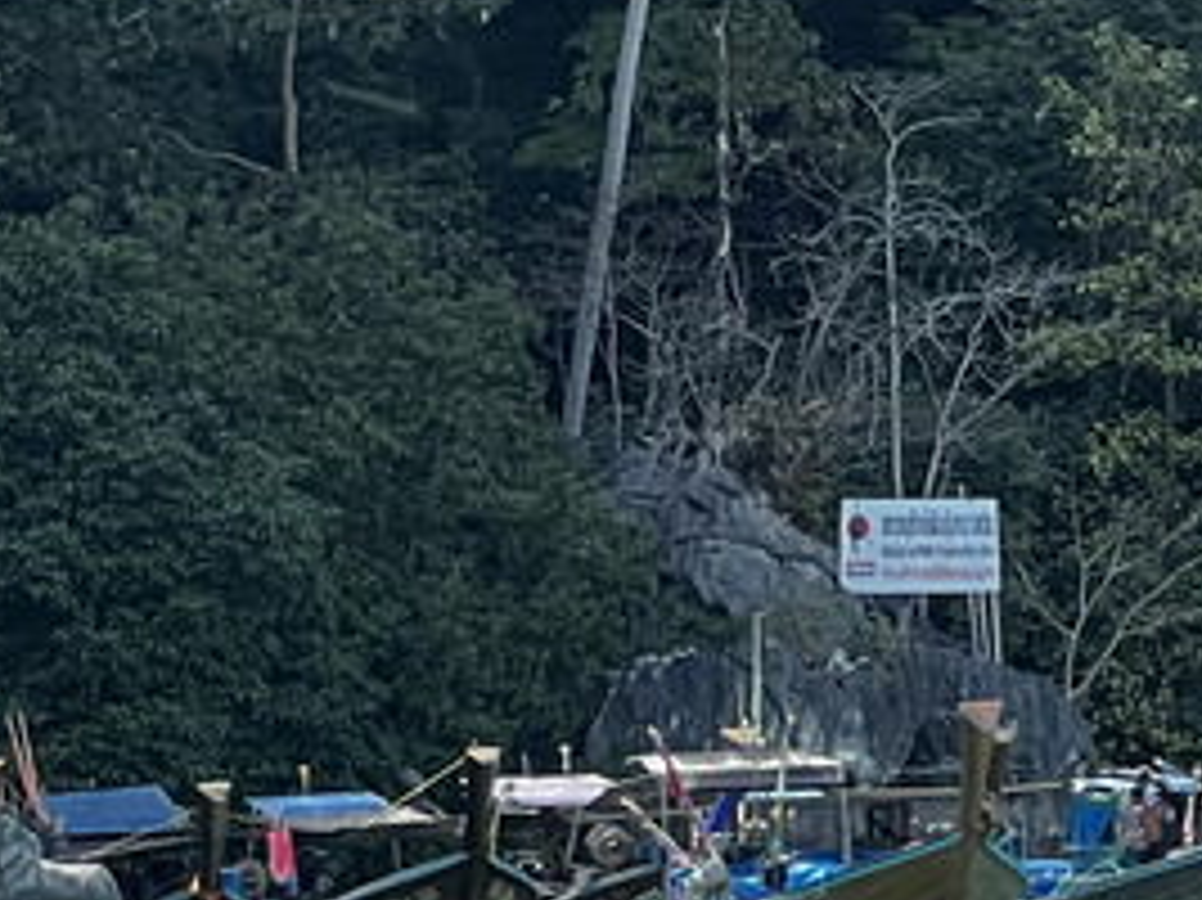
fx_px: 12009
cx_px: 189
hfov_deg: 5.7
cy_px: 122
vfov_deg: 4.3
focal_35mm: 346
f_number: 2.8
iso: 32
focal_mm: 9
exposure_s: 1/172
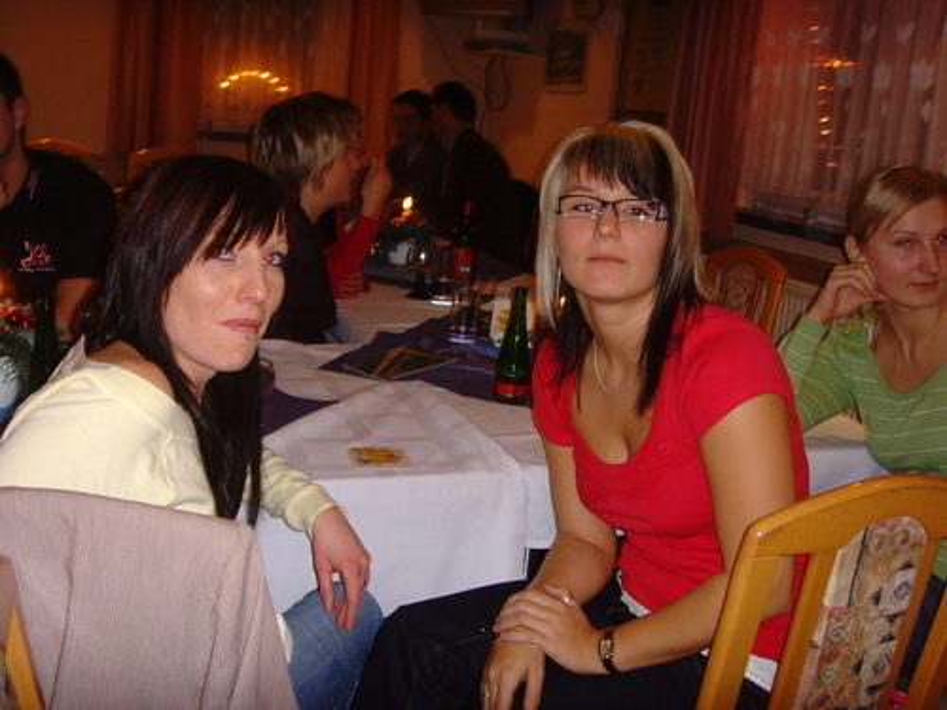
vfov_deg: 36.8
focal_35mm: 39
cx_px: 474
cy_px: 355
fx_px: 1067
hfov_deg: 47.9
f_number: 3.5
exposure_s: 1/45
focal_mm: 6.6
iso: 200
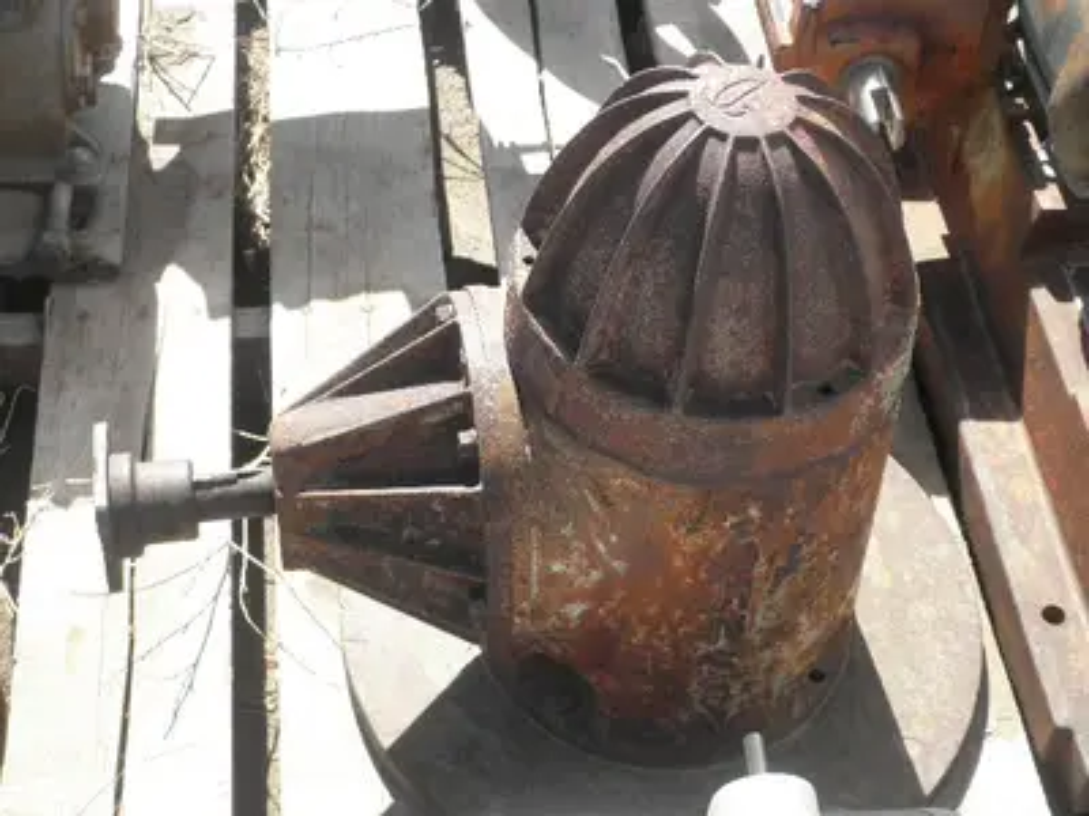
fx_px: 1856
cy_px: 408
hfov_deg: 32.7
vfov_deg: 24.8
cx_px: 544
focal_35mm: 59
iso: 64
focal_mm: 10.5
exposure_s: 1/250
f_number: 3.8
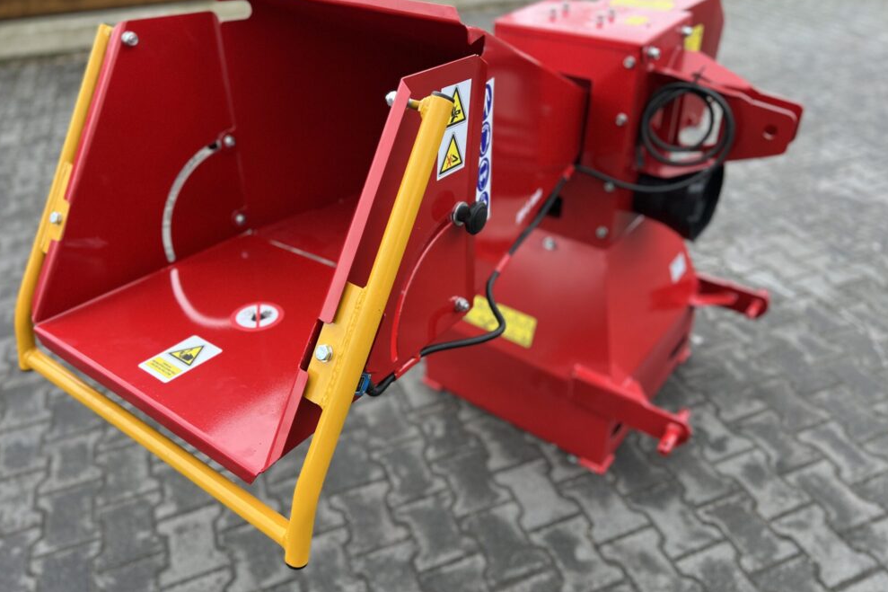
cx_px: 452
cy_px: 280
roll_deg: +1.4
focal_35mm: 28
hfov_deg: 65.5
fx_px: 691
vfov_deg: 46.4
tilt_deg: -33.0
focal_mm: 5.7
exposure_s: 1/210
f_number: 1.5
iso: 40
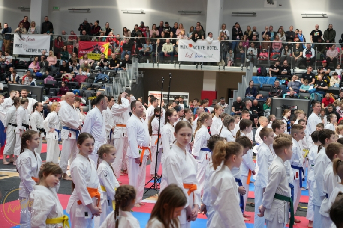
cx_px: 172
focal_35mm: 72
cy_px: 114
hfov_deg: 28.1
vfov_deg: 18.9
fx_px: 686
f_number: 4
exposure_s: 1/250
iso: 800
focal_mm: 72
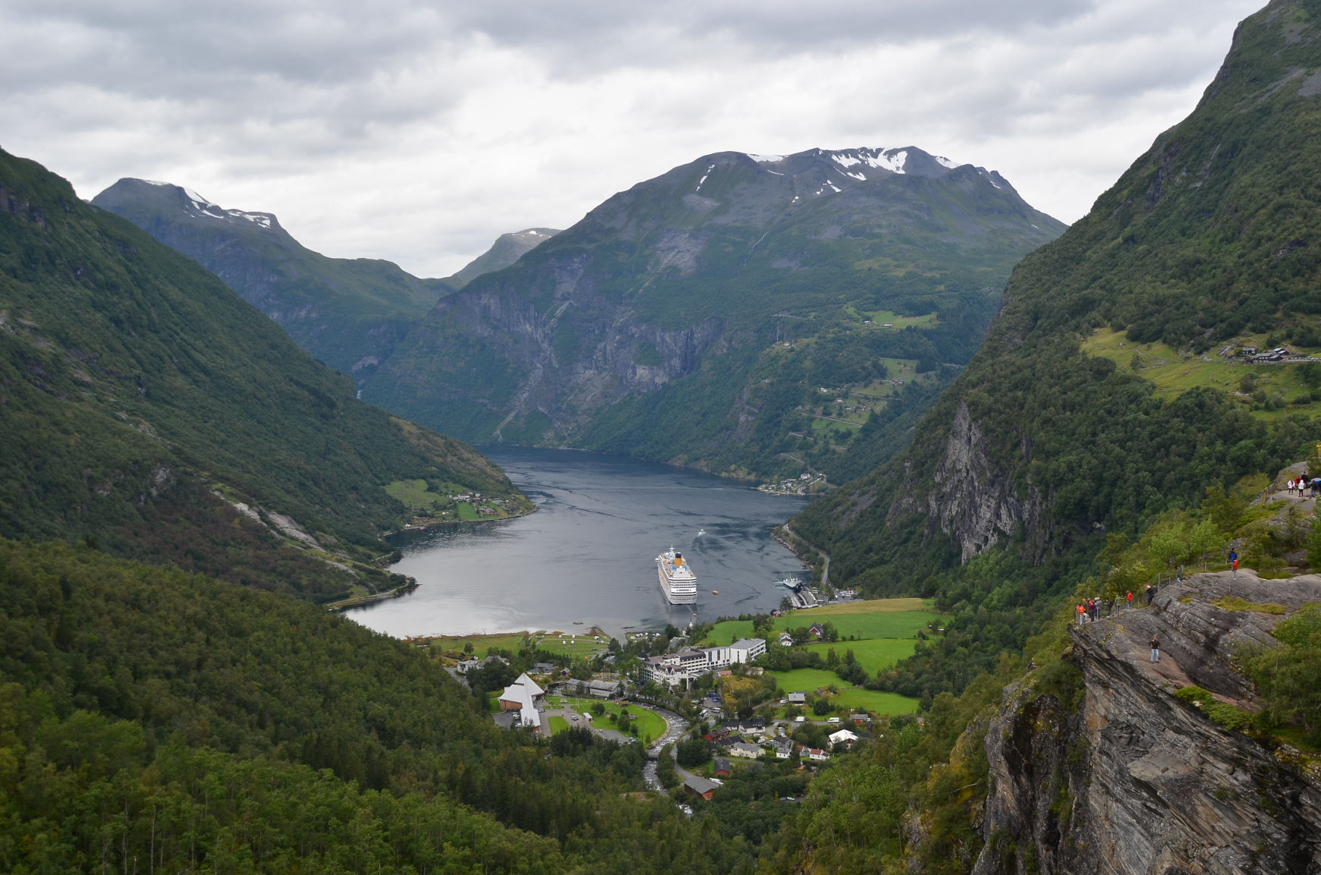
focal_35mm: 38
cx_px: 660
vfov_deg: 35.3
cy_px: 438
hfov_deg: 51.4
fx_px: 1373
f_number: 11
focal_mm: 25
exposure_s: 1/125
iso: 200
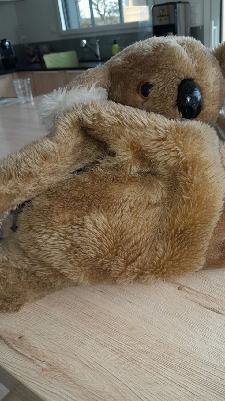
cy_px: 201
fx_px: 318
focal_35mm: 30
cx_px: 129
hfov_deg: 38.8
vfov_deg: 64.3
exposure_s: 1/50
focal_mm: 4
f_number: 1.8
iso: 50
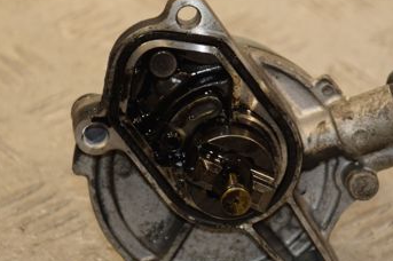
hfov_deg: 7.0
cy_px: 153
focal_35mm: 294
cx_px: 213
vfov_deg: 4.7
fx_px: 3206
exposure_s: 1/160
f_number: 5.6
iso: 800
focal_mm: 105
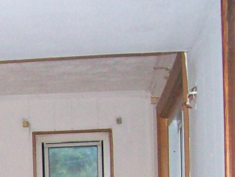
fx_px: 978
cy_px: 282
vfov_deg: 9.9
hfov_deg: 12.6
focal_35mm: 144
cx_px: -179
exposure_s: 1/64
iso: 200
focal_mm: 6
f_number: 2.7
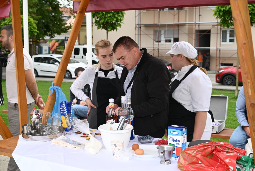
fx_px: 347
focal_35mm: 49
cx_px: 128
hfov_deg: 40.3
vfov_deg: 27.6
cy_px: 86
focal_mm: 49
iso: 100
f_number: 5.6
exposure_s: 1/125
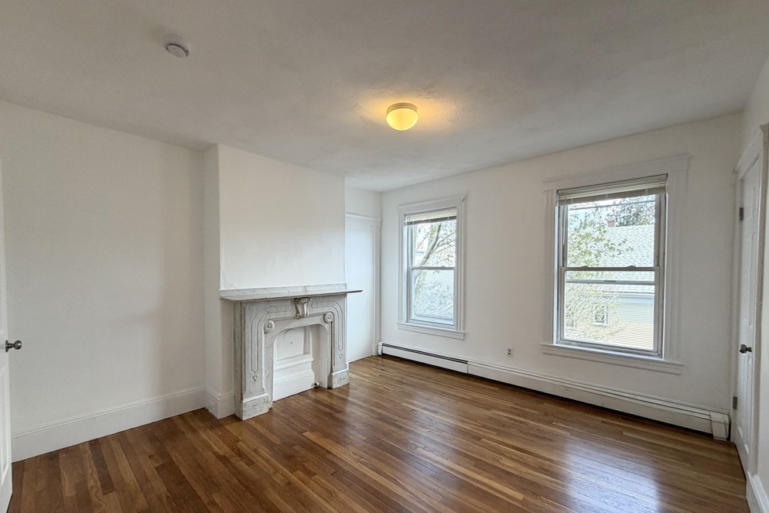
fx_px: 320
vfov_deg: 77.2
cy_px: 277
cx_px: 374
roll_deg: +0.2
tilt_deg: -1.3
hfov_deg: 100.4
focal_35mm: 15
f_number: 2.2
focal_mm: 2.22
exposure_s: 1/120
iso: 125
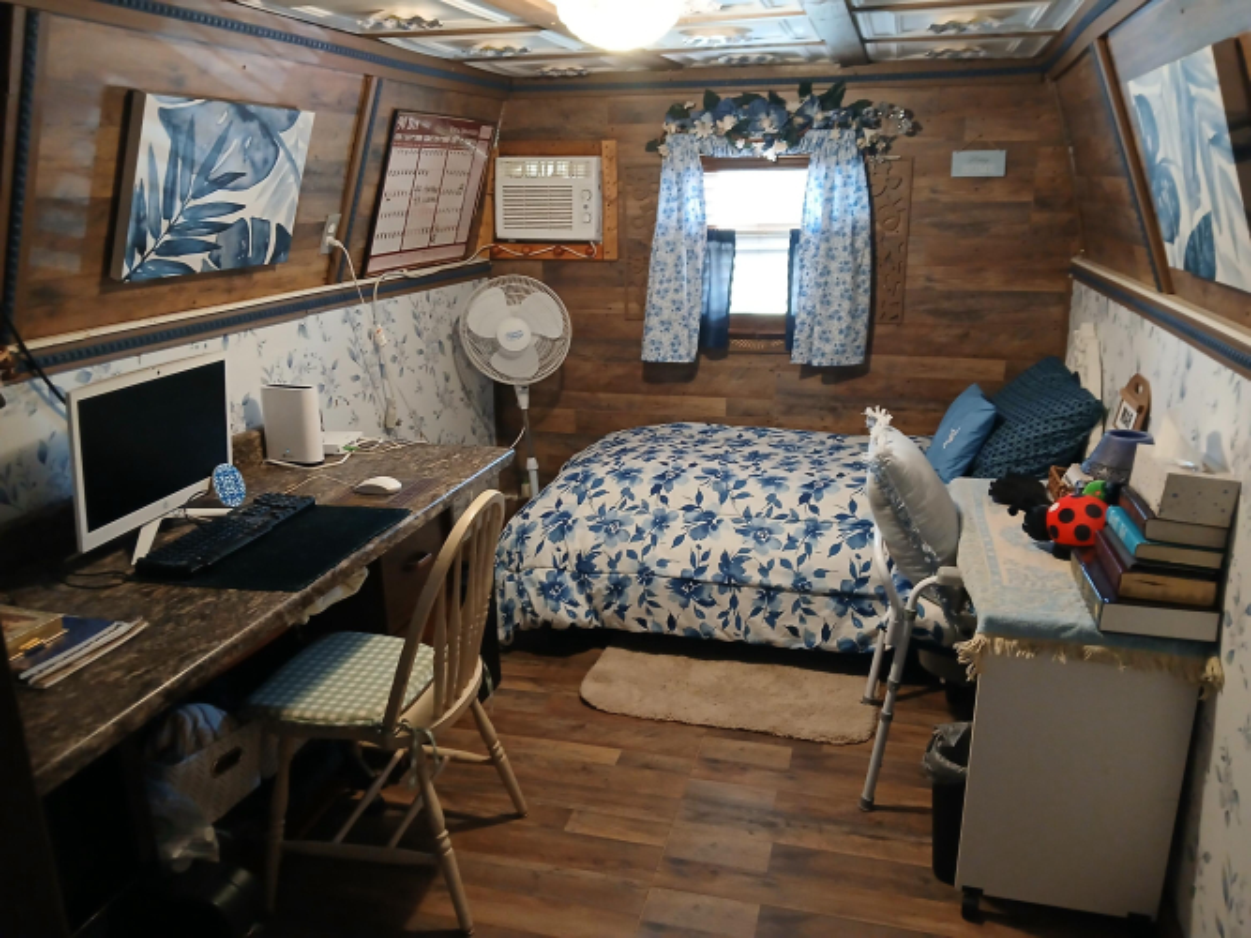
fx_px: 939
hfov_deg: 67.3
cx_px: 626
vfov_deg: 53.0
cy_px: 469
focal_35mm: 26
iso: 400
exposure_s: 1/24
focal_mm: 3.98
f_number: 1.8
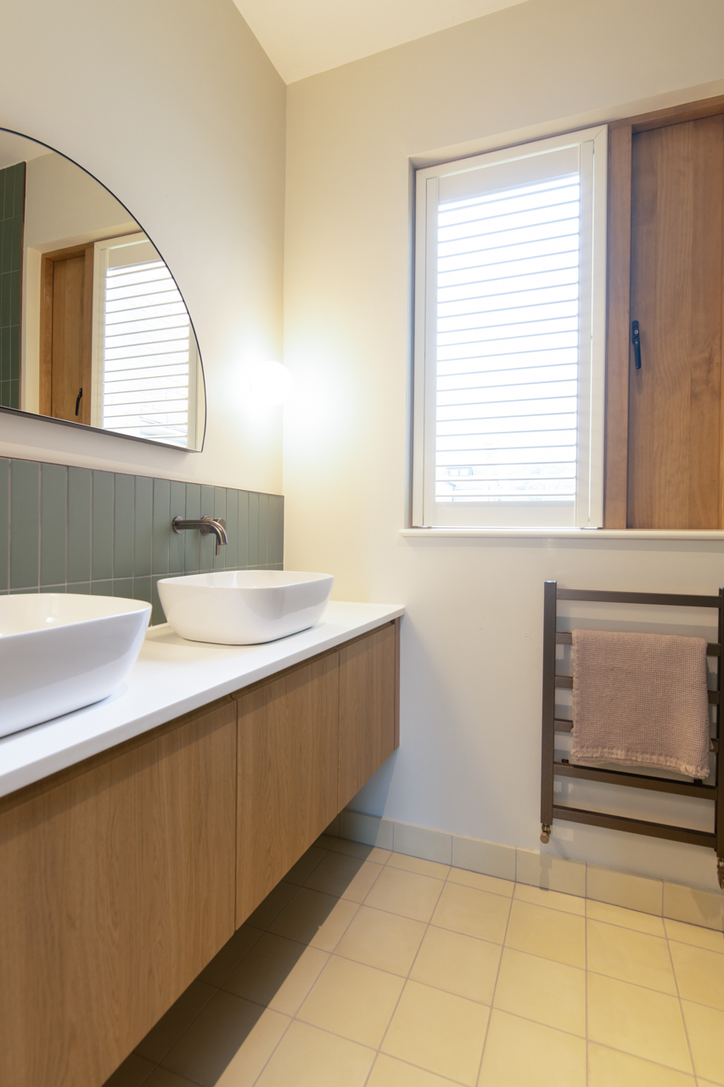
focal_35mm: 18
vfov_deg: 90.0
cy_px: 544
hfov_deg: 67.4
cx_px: 362
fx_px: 543
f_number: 5.6
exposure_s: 1/10
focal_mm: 18
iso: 200
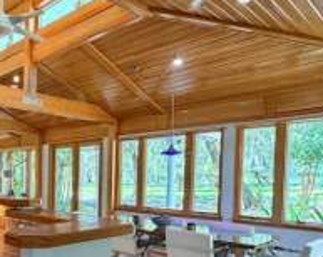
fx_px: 325
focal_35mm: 34
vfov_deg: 42.2
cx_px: 40
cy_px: 189
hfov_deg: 48.1
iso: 320
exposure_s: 1/94
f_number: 2.2
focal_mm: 2.22
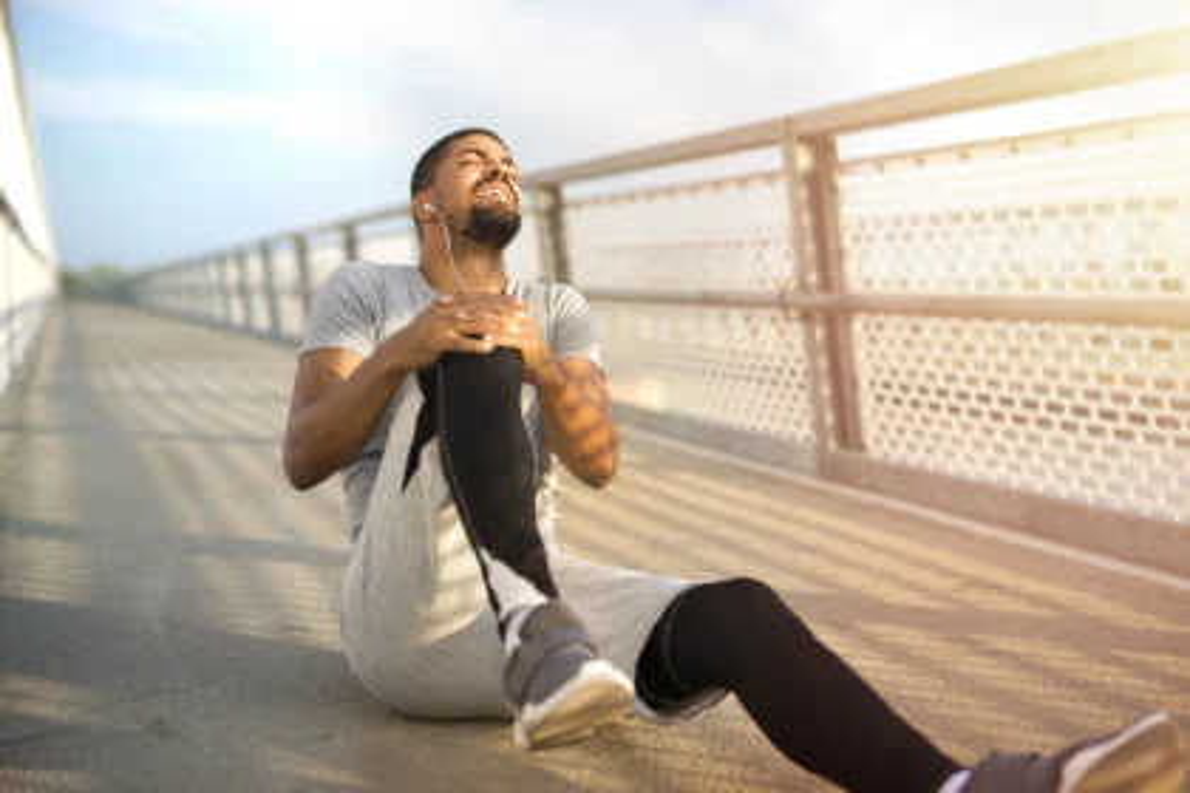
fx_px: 1653
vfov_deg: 27.0
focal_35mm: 50
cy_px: 396
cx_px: 595
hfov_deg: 39.6
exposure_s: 1/3200
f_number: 2
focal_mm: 50
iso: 200
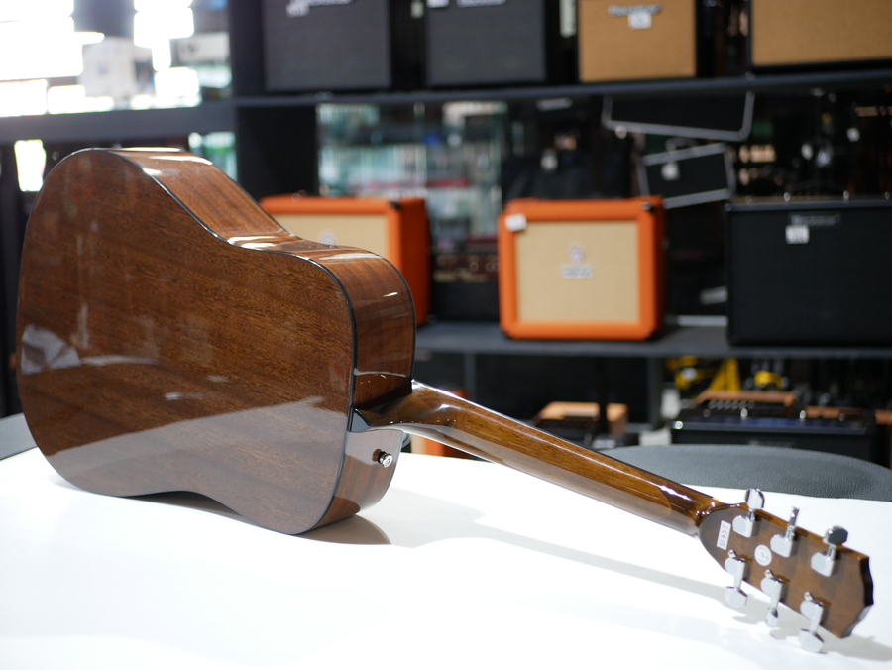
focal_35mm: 50
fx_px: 1289
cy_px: 335
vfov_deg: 29.1
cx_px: 446
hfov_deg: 38.2
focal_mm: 25
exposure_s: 1/60
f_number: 1.7
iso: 500
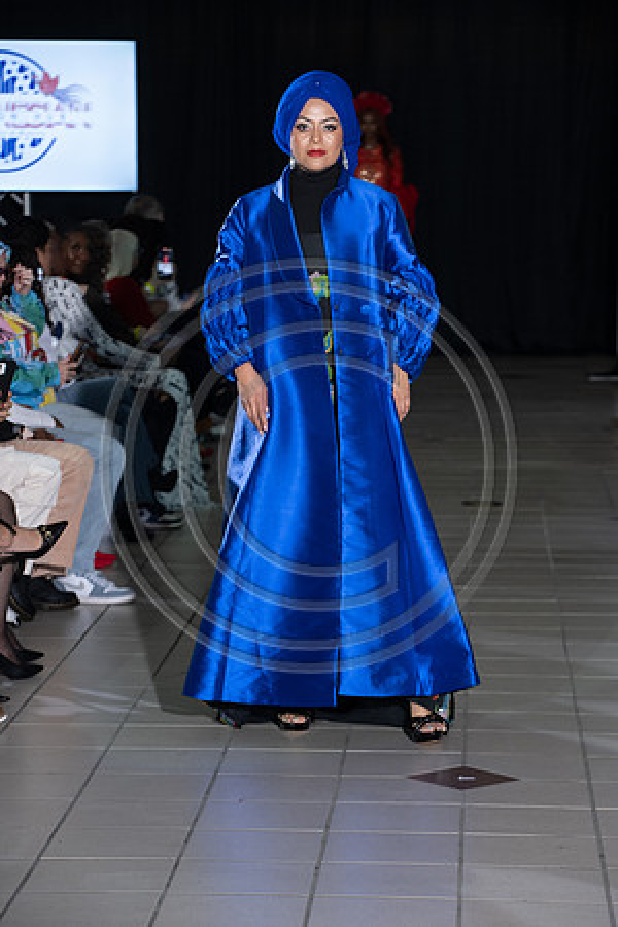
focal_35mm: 120
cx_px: 309
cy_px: 464
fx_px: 3090
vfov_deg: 17.1
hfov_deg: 11.4
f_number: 5.6
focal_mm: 120
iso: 1250
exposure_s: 1/160
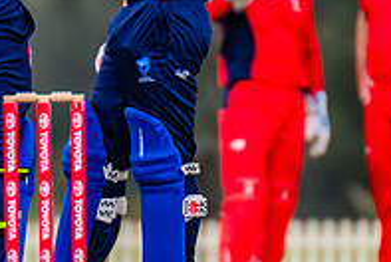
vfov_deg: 0.6
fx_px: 26421
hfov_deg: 0.8
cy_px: -58
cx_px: -12
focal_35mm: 2429
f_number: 5.6
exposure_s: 1/1600
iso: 900
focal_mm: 600
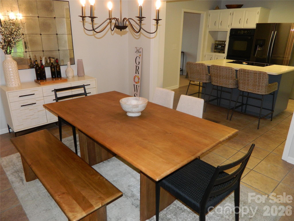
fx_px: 212
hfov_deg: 69.4
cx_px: 147
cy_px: 110
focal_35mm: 25
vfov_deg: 54.9
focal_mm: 4.5
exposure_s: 1/30
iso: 200
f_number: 3.1
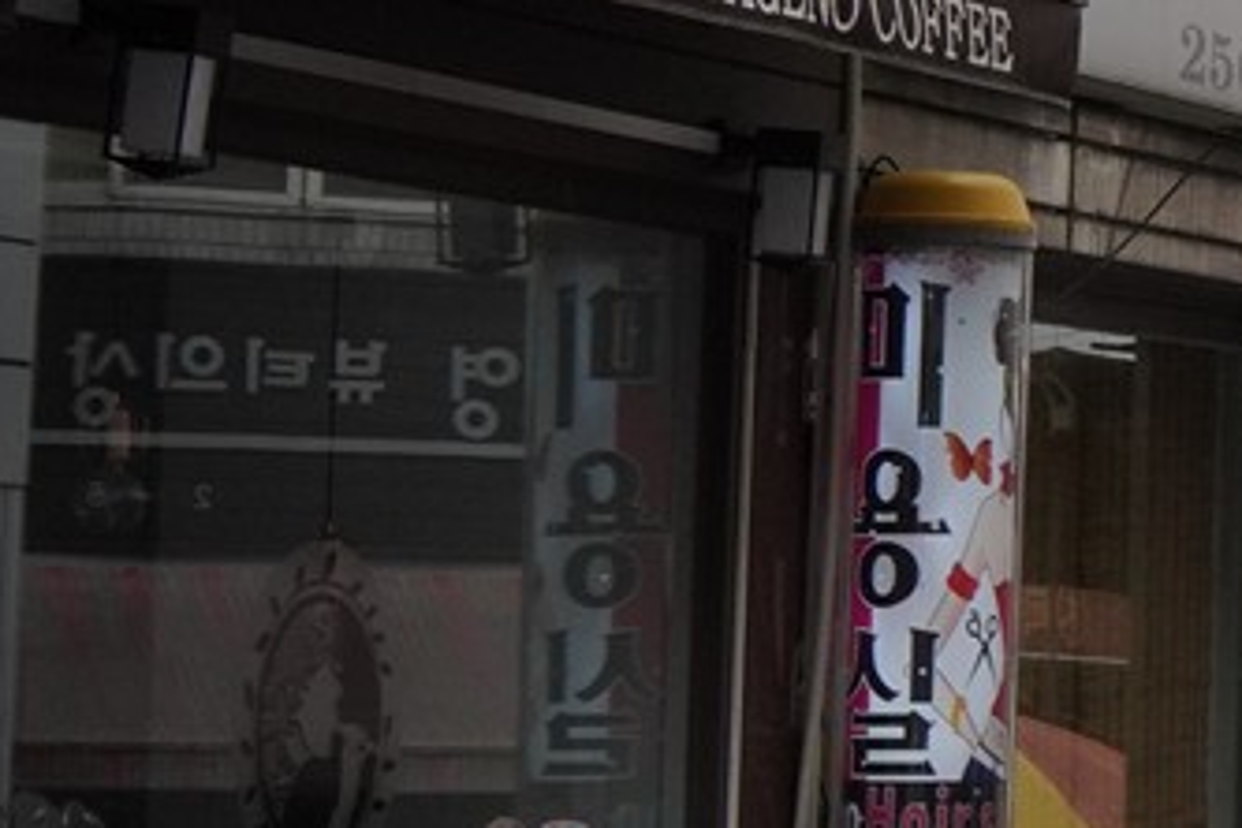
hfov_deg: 8.4
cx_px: 3595
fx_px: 7244
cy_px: -48
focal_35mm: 210
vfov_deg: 6.5
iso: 800
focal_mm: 35
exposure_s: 1/100
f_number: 14
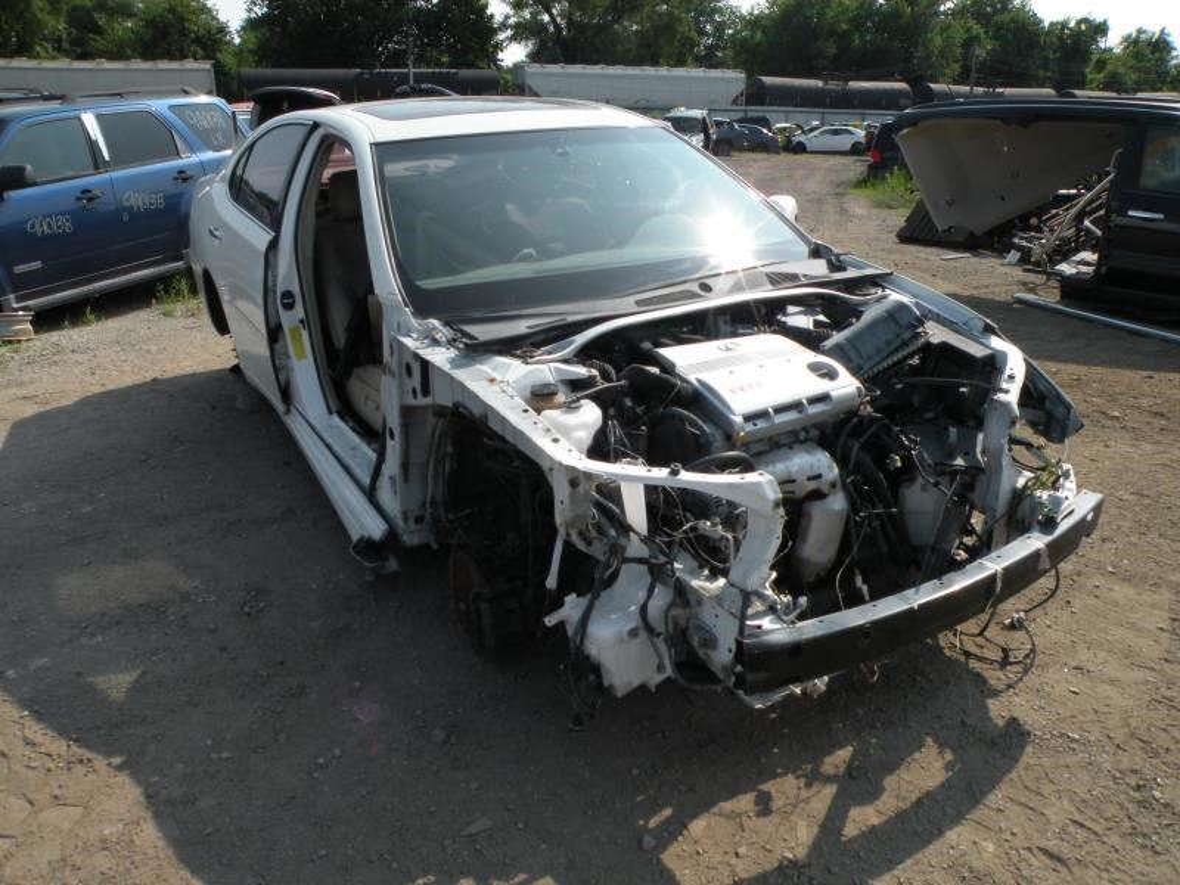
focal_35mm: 27
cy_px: 442
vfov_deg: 51.4
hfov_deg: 65.3
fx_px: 920
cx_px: 590
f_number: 6.3
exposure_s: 1/245
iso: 64
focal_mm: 4.7
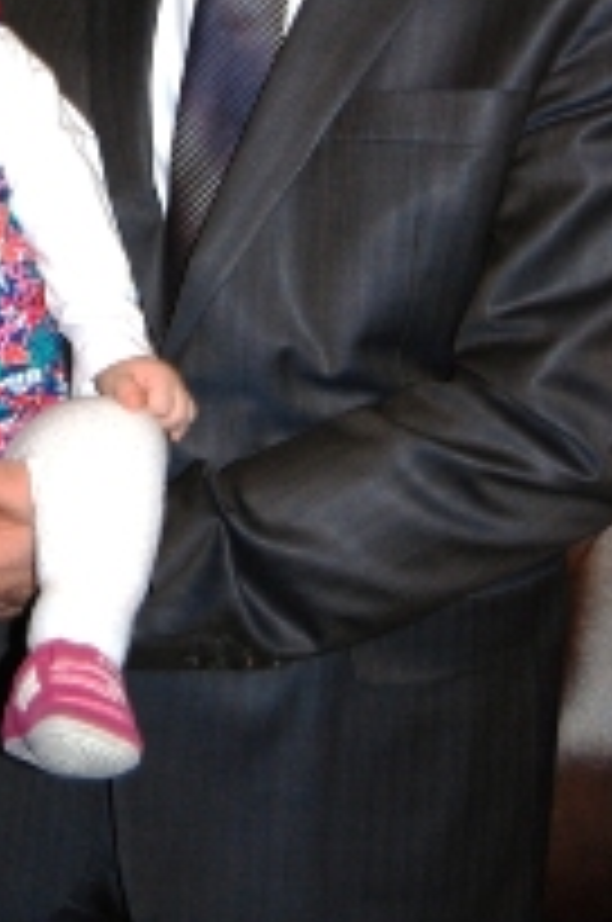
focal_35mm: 115
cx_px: 36
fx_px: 2945
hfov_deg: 11.8
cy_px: -9
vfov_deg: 17.4
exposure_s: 1/60
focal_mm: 35
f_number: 4.8
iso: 400
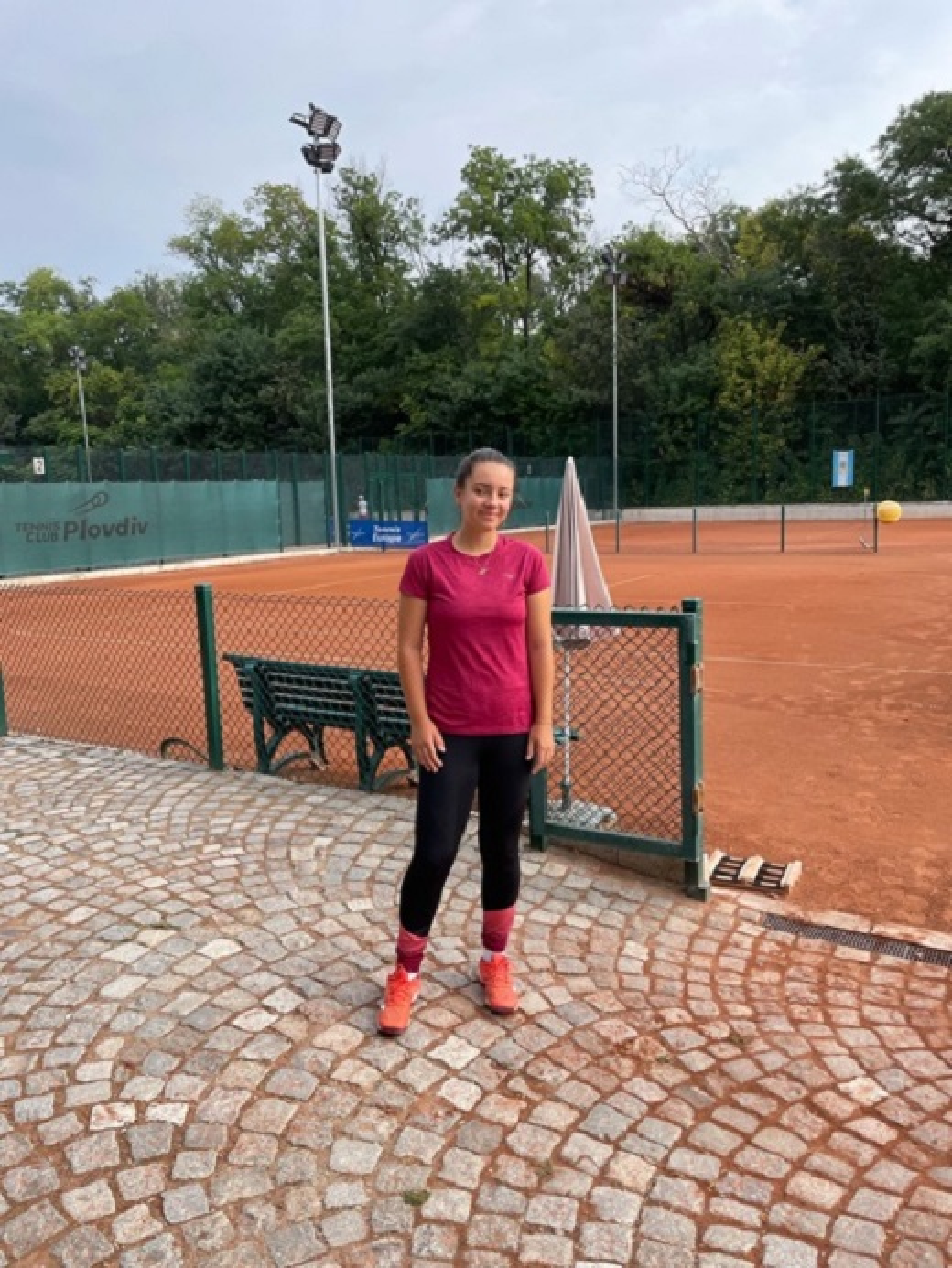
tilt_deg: -8.4
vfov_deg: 67.3
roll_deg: +1.7
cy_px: 634
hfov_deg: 53.1
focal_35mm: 26
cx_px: 476
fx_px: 953
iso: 32
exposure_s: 1/988
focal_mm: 4.2
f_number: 1.6
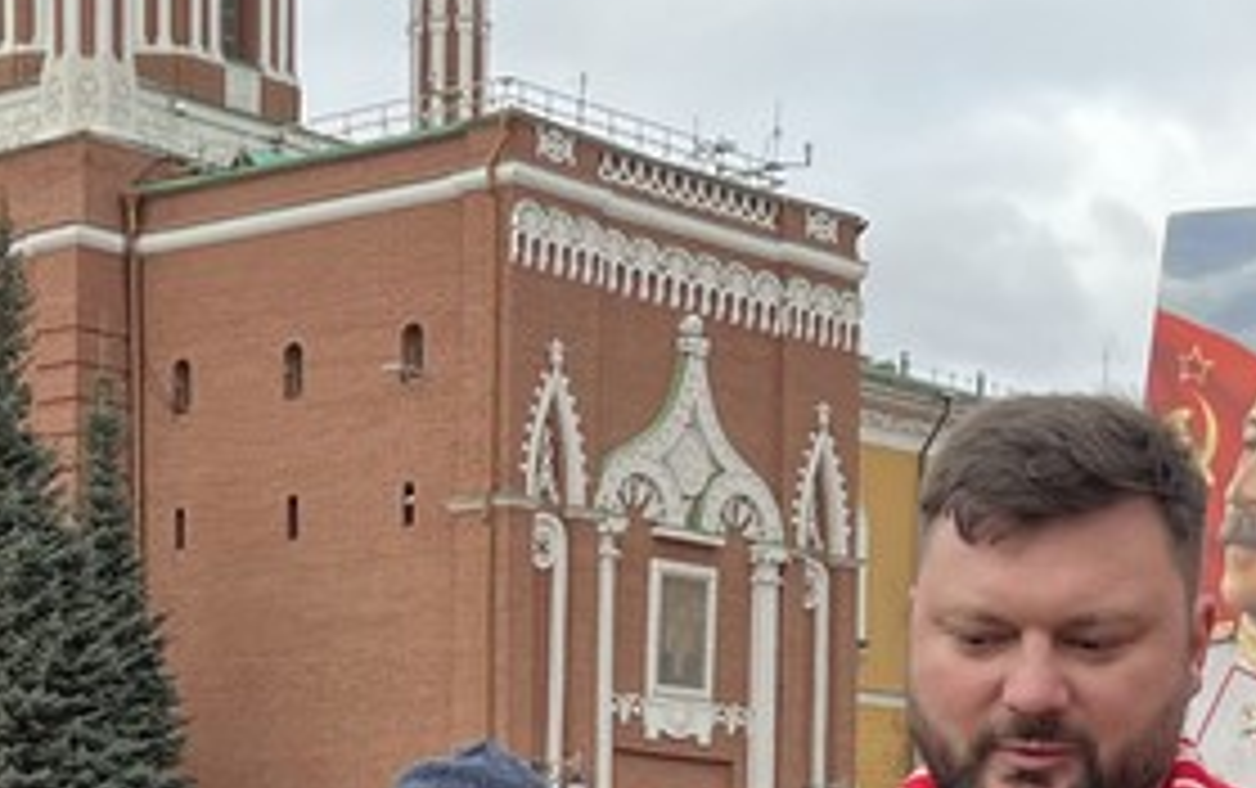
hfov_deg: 20.4
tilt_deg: -7.4
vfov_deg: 12.2
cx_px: 342
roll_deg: +2.3
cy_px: 1297
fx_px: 3461
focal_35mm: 101
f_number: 1.6
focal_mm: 5.1
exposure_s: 1/520
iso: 50
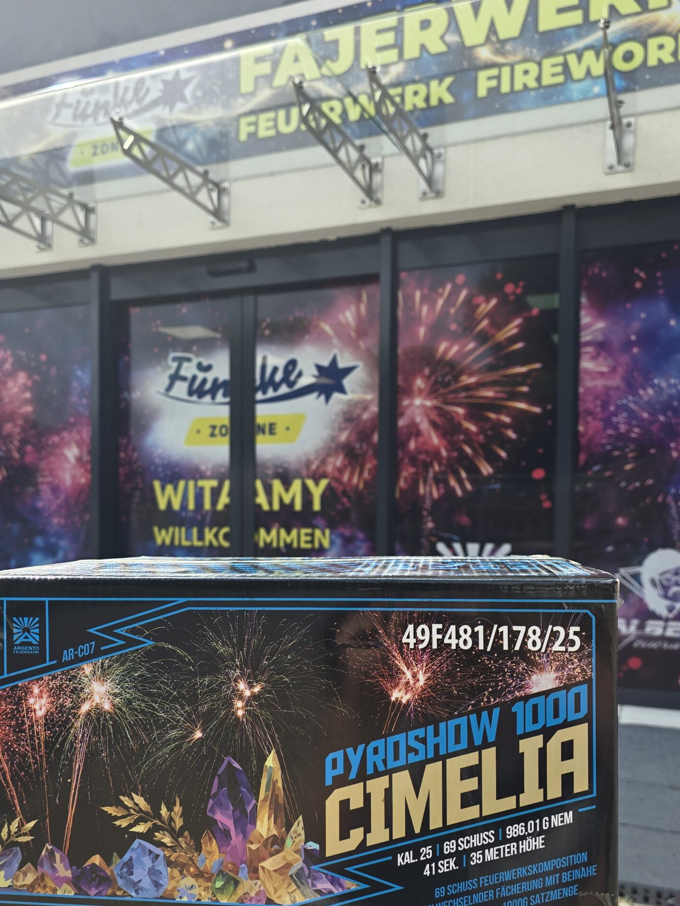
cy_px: 534
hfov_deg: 45.5
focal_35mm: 31
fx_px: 812
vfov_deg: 58.0
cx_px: 330
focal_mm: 6.3
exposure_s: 1/310
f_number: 1.7
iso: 12
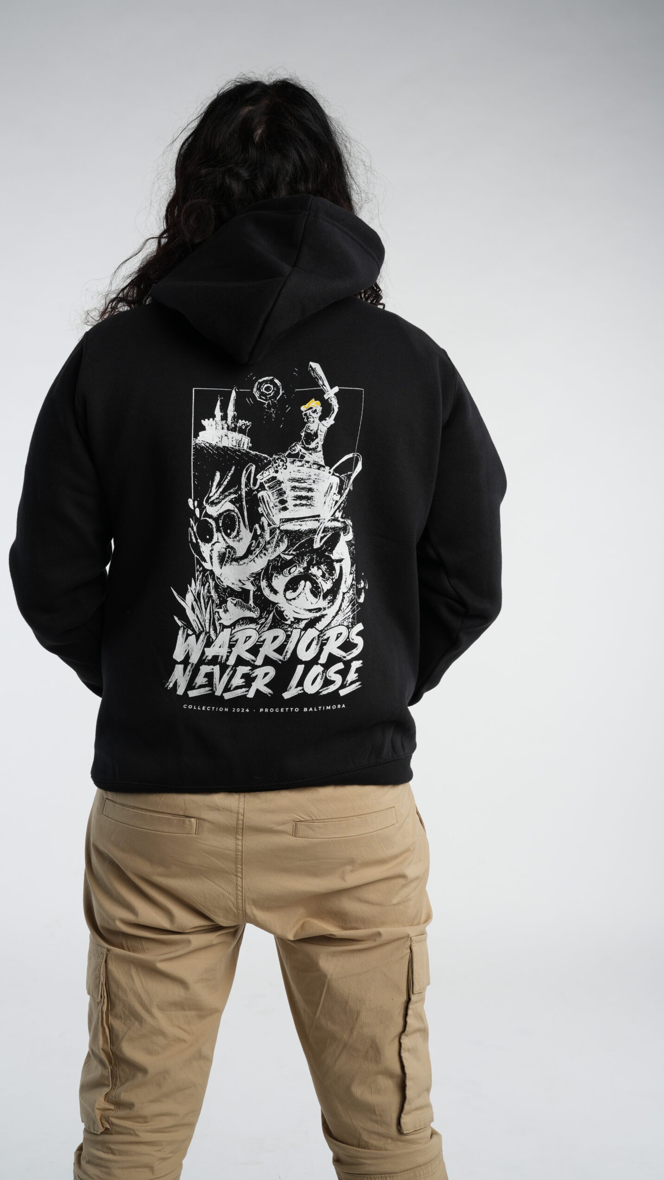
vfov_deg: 54.0
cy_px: 591
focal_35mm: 37
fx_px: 1158
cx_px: 285
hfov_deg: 31.9
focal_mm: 35
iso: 100
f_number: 10
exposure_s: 1/200
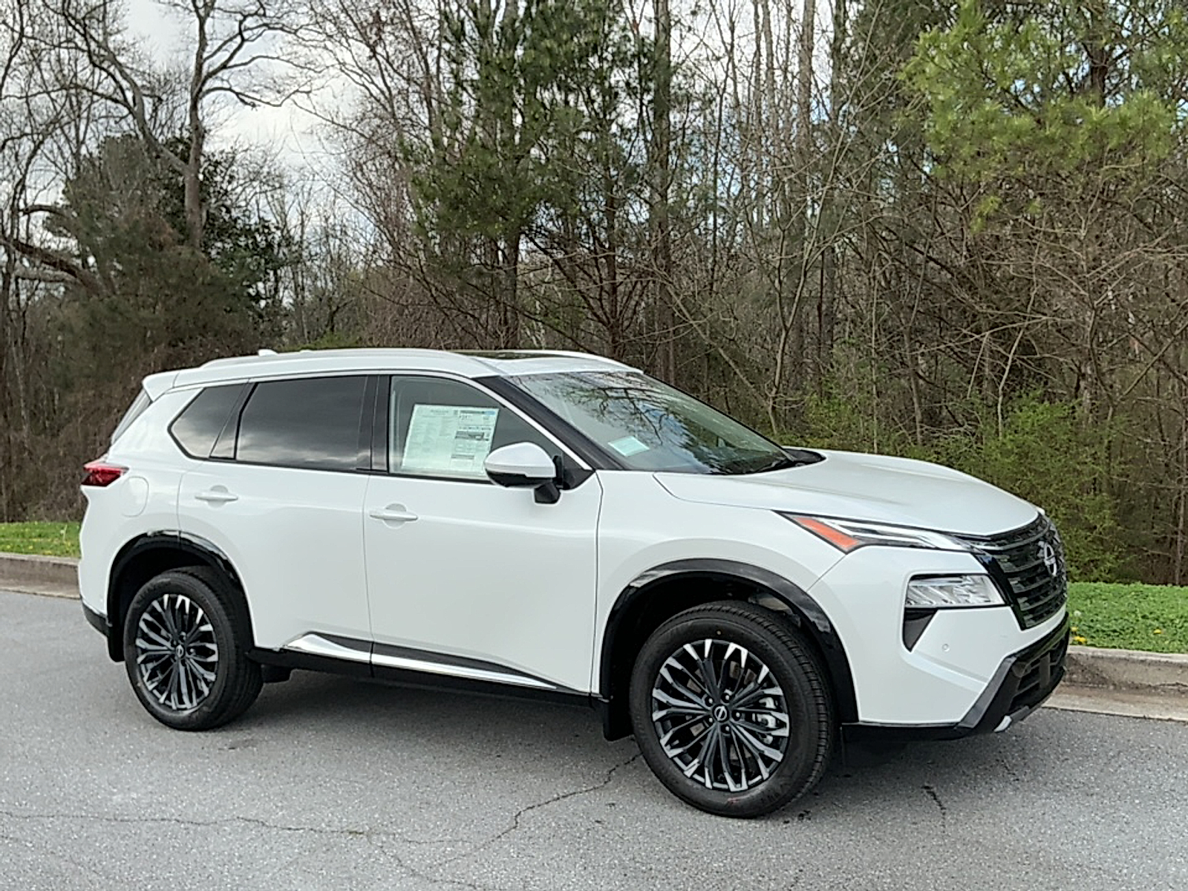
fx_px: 995
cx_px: 594
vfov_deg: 48.2
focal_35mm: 29
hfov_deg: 61.7
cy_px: 446
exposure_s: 1/683
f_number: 1.8
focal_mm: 3
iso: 25
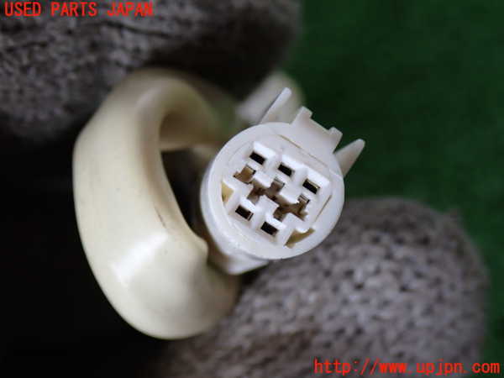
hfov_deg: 27.4
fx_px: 1034
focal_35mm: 71
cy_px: 189
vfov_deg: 20.7
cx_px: 252
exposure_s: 1/60
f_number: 3.9
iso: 250
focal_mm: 12.73
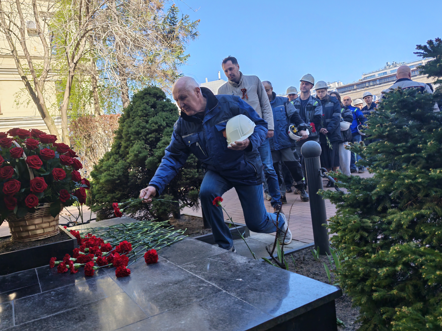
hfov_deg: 65.1
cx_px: 196
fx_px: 345
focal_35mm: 27
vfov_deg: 51.3
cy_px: 153
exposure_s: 1/670
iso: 160
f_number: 1.6
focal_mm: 6.55
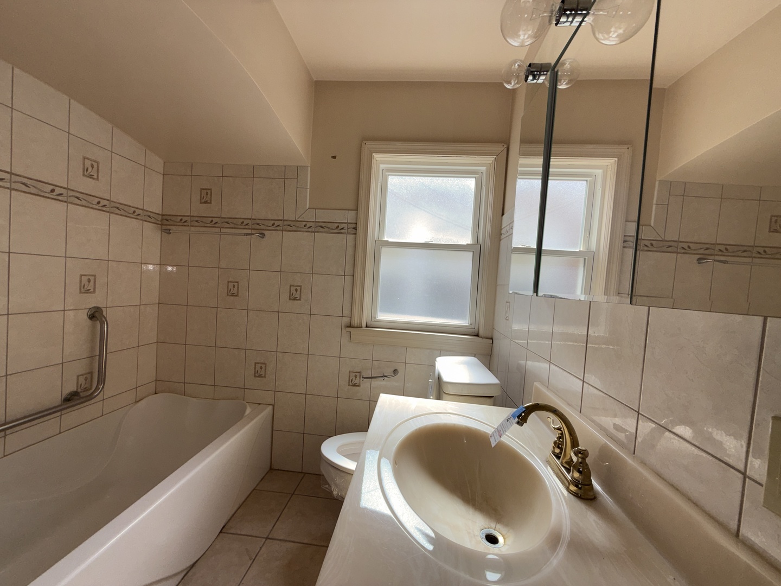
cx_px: 390
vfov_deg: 85.7
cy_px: 293
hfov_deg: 102.1
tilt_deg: -2.3
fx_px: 316
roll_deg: -3.6
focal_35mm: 14
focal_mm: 2.22
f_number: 2.2
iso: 25
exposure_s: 1/122
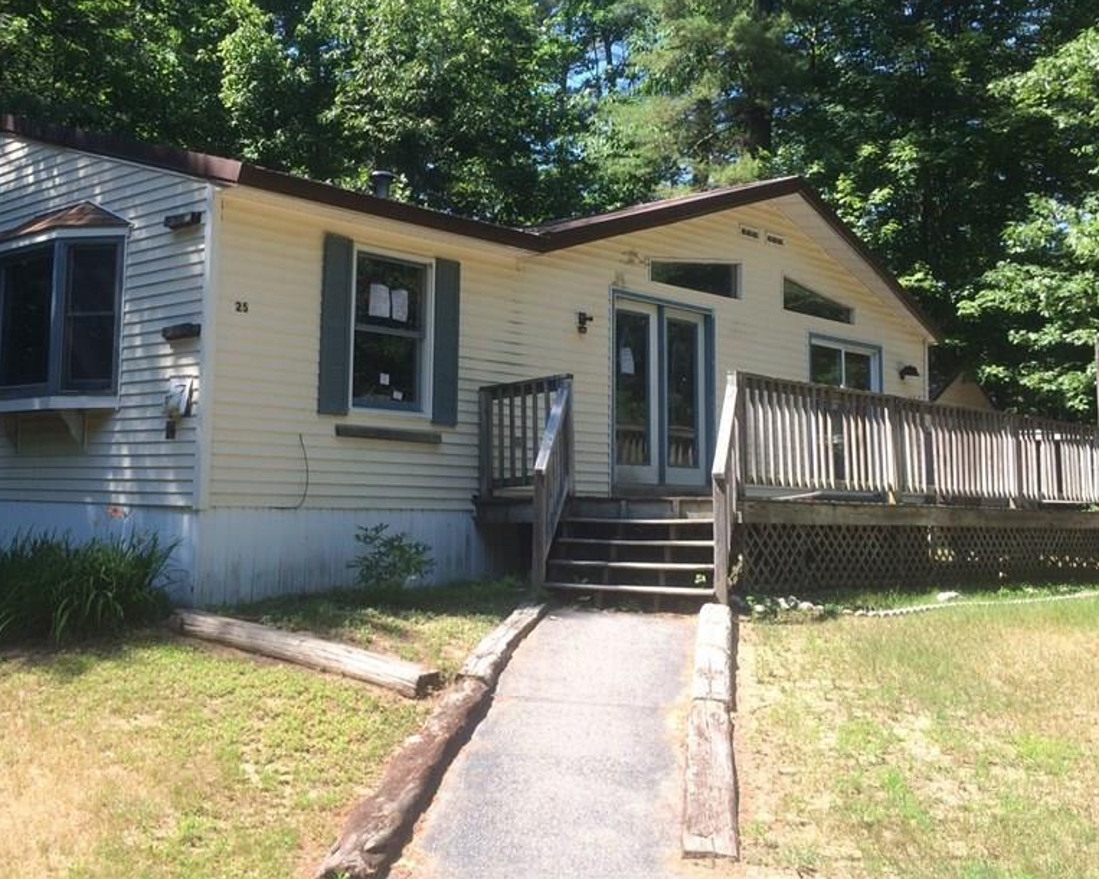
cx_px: 447
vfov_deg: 38.9
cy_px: 327
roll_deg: -0.7
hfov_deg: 47.7
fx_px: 1236
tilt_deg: +8.5
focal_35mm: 38
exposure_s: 1/707
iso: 32
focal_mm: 4.15
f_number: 2.2
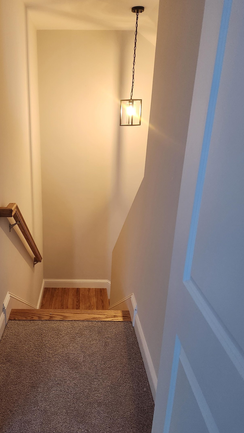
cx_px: 74
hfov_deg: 42.1
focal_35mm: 27
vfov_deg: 69.8
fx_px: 310
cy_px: 221
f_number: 1.8
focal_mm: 5.4
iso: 500
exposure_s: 1/120
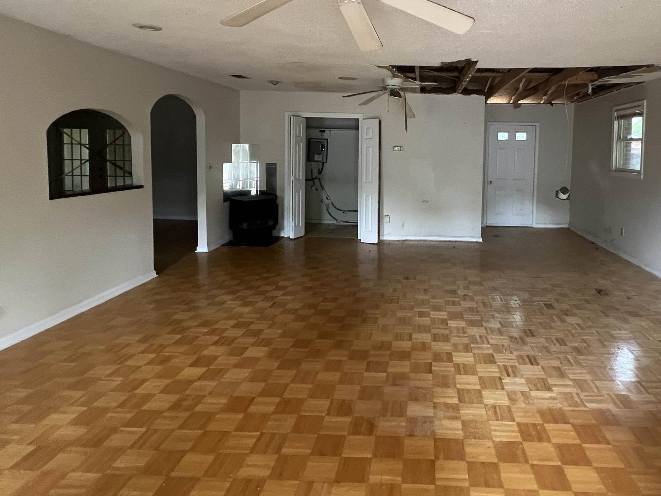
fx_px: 382
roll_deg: +0.2
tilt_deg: -2.9
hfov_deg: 80.3
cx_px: 411
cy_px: 175
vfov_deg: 64.7
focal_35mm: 20
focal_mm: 1.57
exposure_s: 1/60
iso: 320
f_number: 1.8
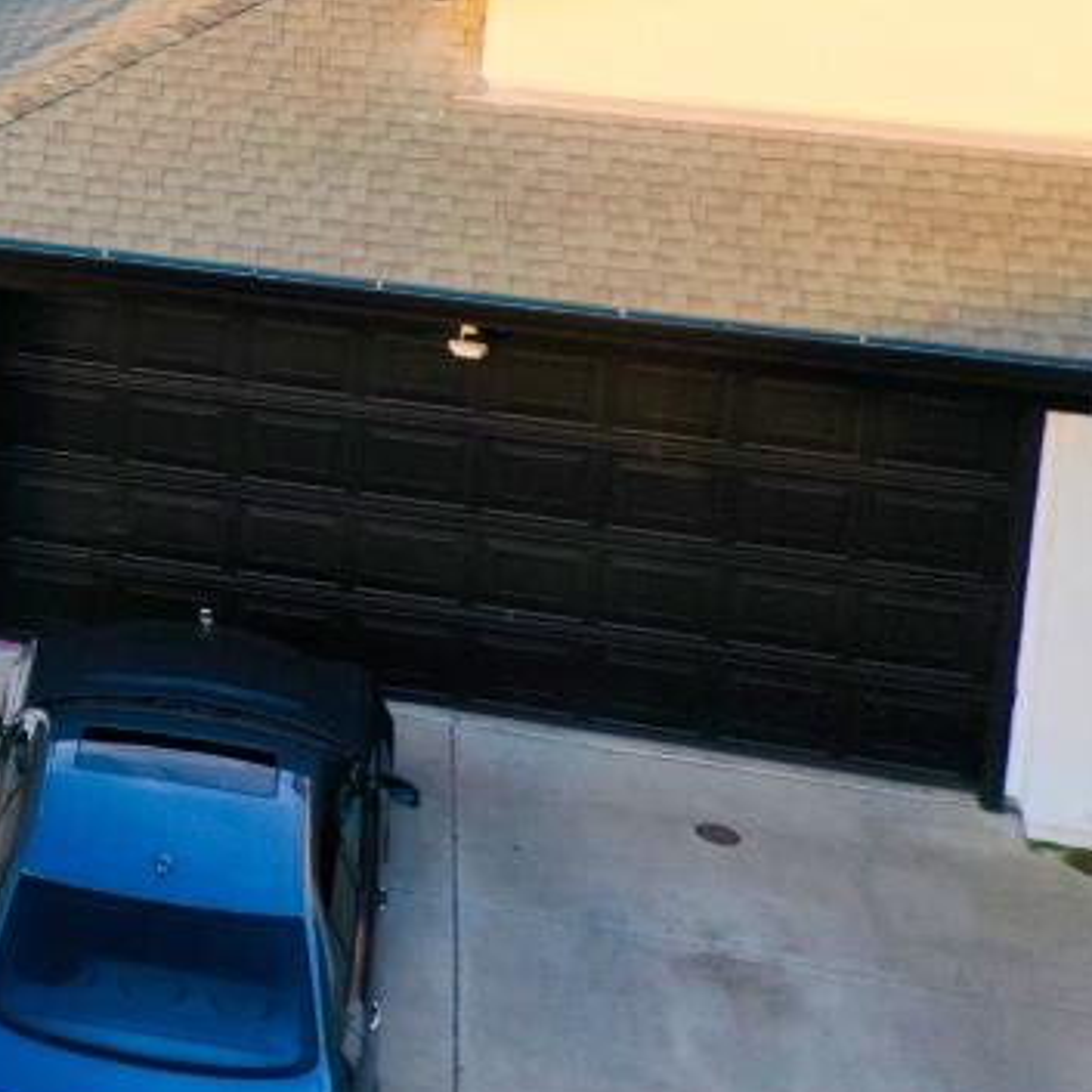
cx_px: -1077
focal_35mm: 101
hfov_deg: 14.4
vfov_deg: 16.6
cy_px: -189
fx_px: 3605
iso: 100
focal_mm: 10.26
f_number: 4
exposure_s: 1/100
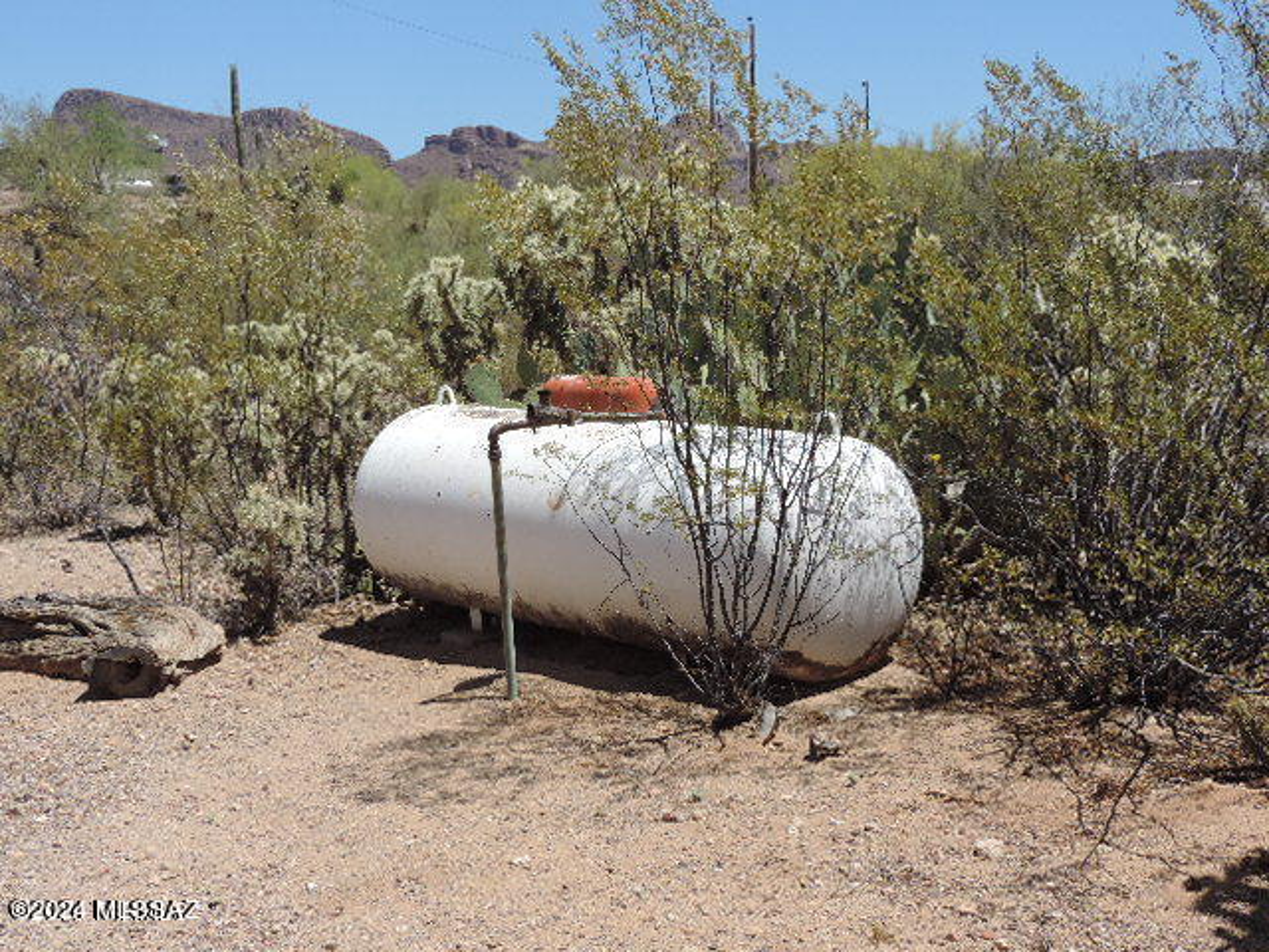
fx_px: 1723
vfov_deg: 30.9
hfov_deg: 40.4
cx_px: 634
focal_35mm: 47
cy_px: 476
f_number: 3.5
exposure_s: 1/1000
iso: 80
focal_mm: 8.3
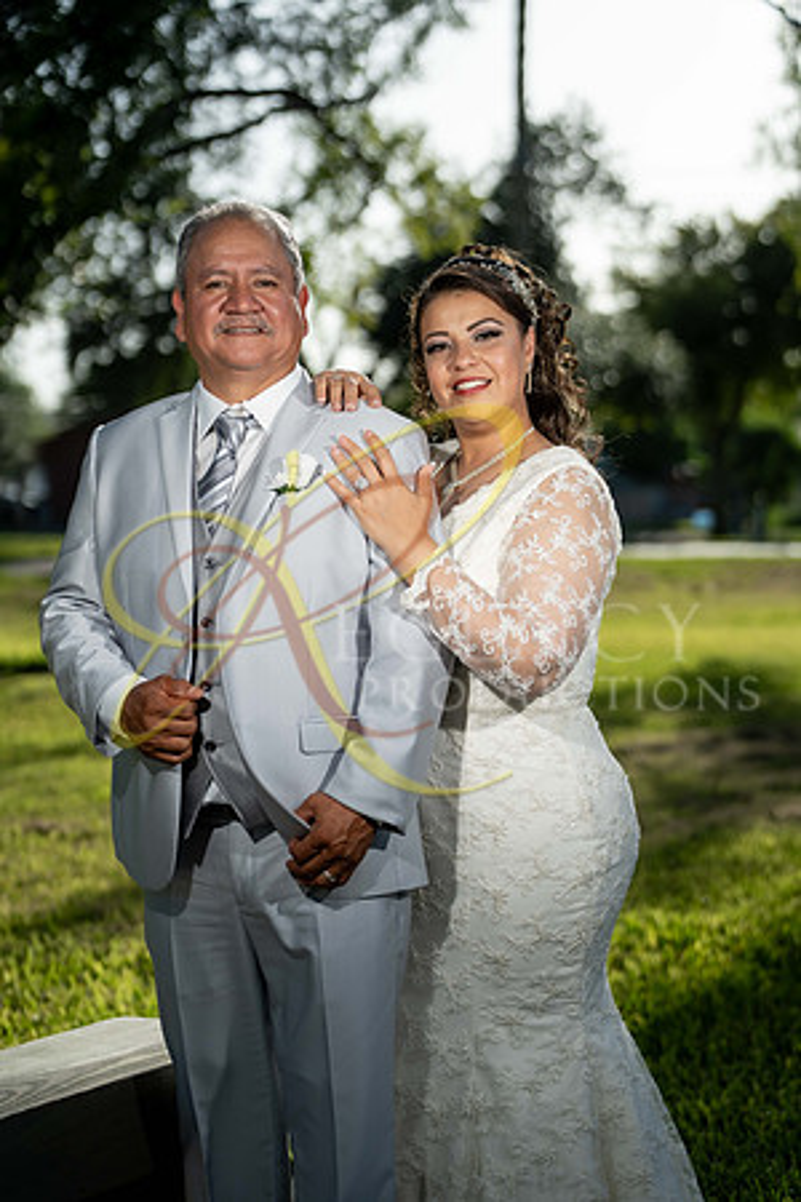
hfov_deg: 19.2
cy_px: 601
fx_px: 2369
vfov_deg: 28.5
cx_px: 400
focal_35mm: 71
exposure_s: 1/3200
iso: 160
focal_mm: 71
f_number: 2.5
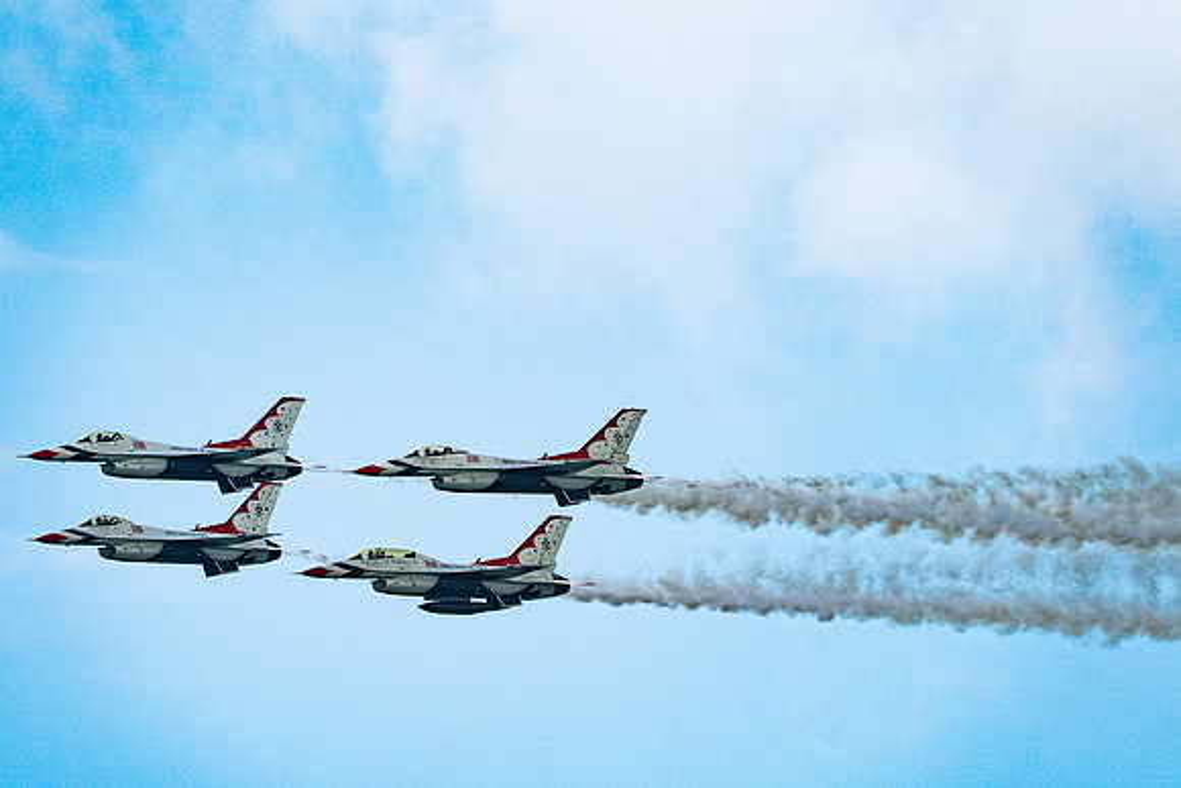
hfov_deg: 3.1
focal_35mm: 661
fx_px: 21683
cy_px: 420
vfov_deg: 2.1
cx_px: 572
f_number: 9
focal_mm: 400
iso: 640
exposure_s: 1/1250
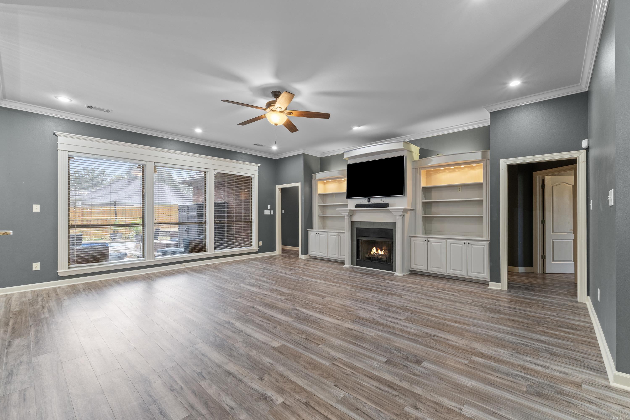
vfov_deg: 77.3
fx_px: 262
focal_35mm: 15
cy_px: 210
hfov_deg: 100.4
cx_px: 315
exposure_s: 1/1.25
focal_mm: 10
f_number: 8
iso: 400
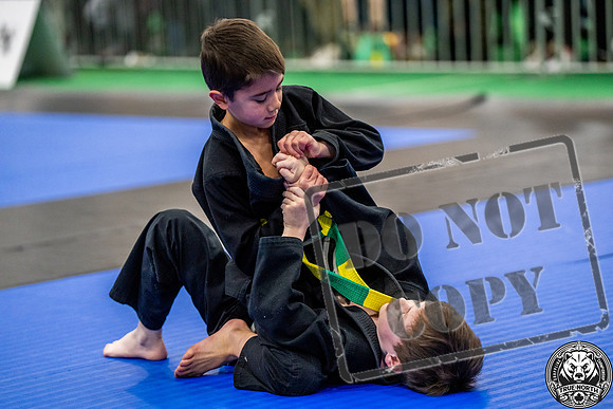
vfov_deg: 9.4
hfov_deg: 14.1
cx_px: 306
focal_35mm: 146
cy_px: 204
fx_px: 2487
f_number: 2.8
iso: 5000
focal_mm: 146
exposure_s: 1/500
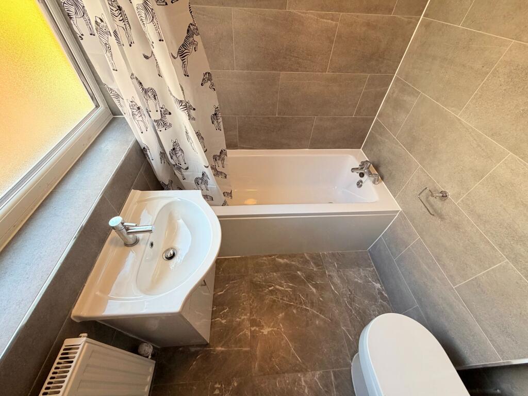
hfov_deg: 102.1
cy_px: 198
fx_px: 214
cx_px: 264
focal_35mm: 14
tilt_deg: -47.2
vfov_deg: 85.7
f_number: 2.2
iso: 160
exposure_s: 1/121
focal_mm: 2.22
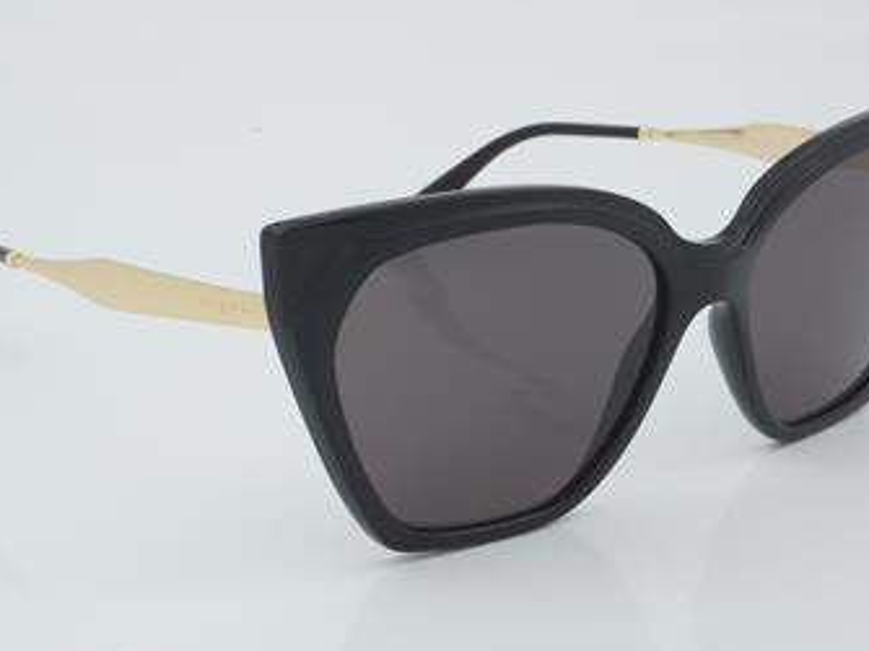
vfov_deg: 17.2
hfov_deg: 22.8
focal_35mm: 86
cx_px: 449
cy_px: 324
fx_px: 2158
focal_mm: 50
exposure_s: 1/3
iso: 100
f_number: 32
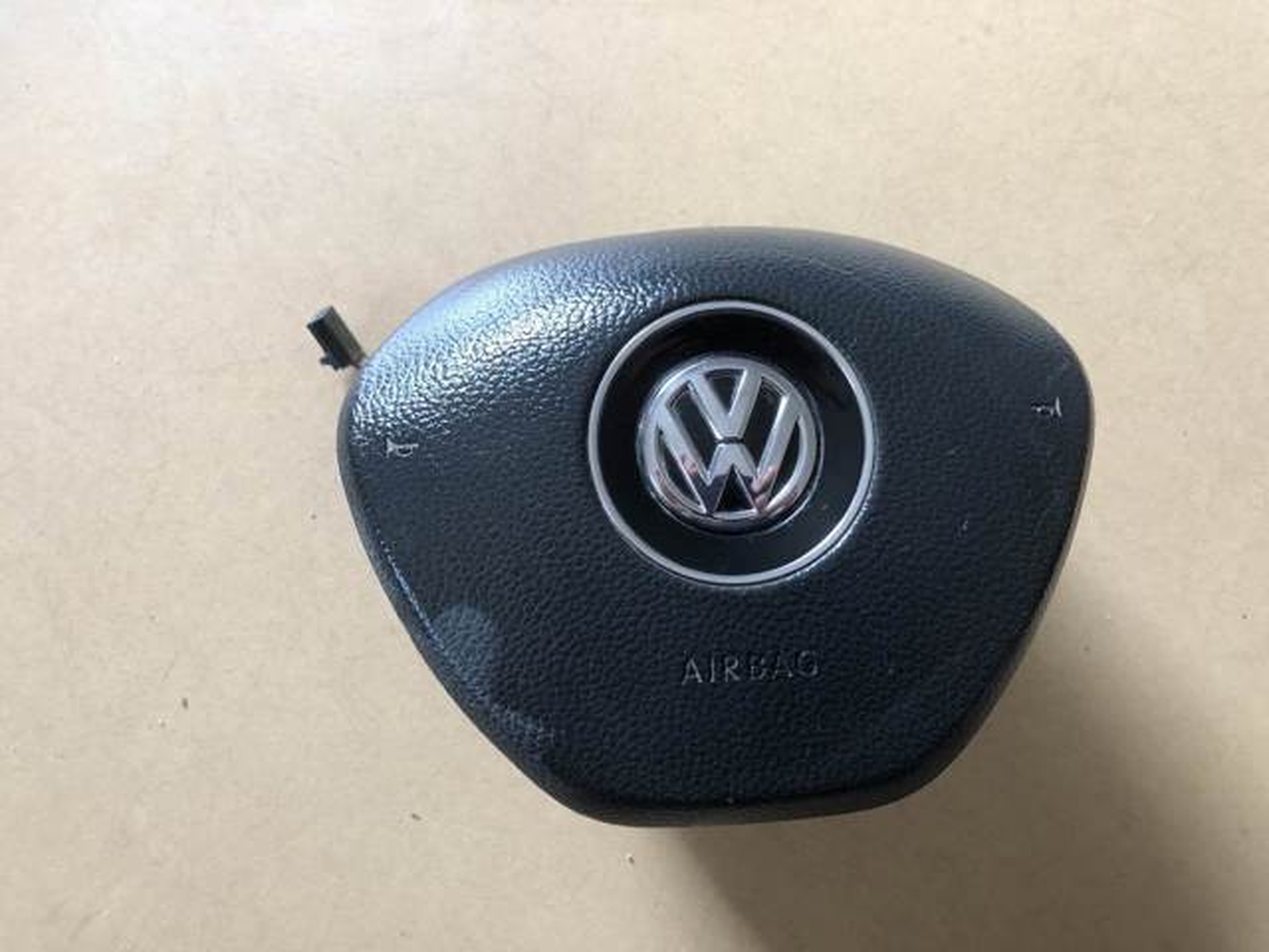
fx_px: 1026
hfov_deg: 63.4
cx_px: 634
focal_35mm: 28
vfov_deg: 49.7
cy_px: 476
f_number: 1.8
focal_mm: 4
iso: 32
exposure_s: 1/25
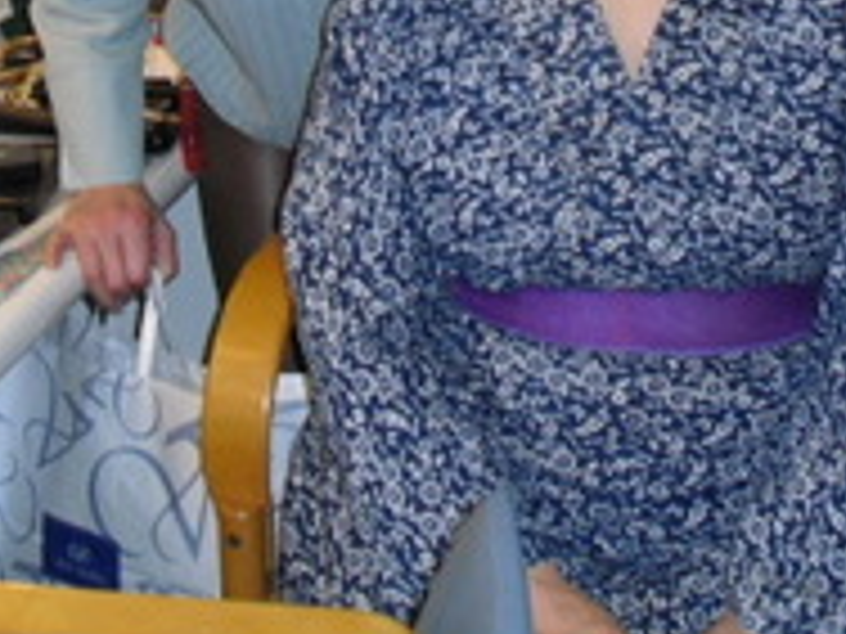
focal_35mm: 96
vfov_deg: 14.8
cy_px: -146
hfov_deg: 20.2
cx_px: 675
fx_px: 2346
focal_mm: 6.3
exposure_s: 1/100
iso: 200
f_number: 3.1
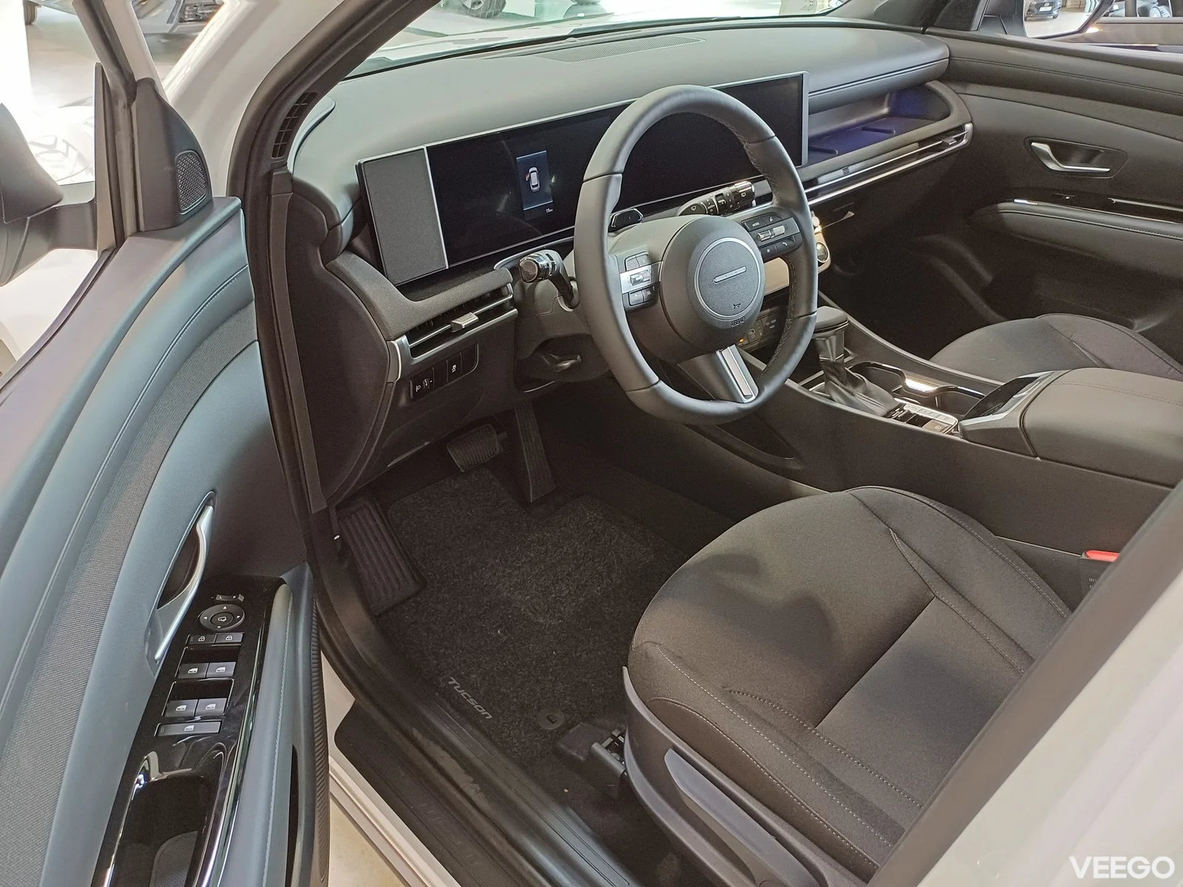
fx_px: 854
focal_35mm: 25
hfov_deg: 69.4
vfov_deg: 54.9
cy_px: 444
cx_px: 592
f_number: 1.8
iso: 400
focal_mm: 4.65
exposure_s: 1/25
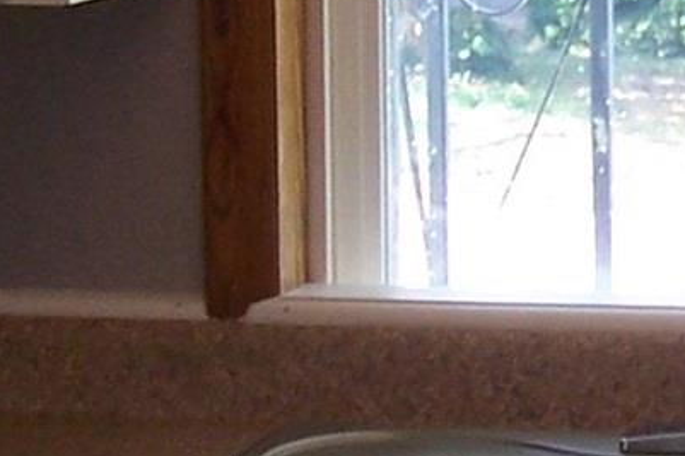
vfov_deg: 6.0
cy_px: 220
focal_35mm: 227
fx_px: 4317
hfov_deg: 8.9
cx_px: 885
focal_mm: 6.3
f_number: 2.8
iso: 100
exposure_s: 1/30
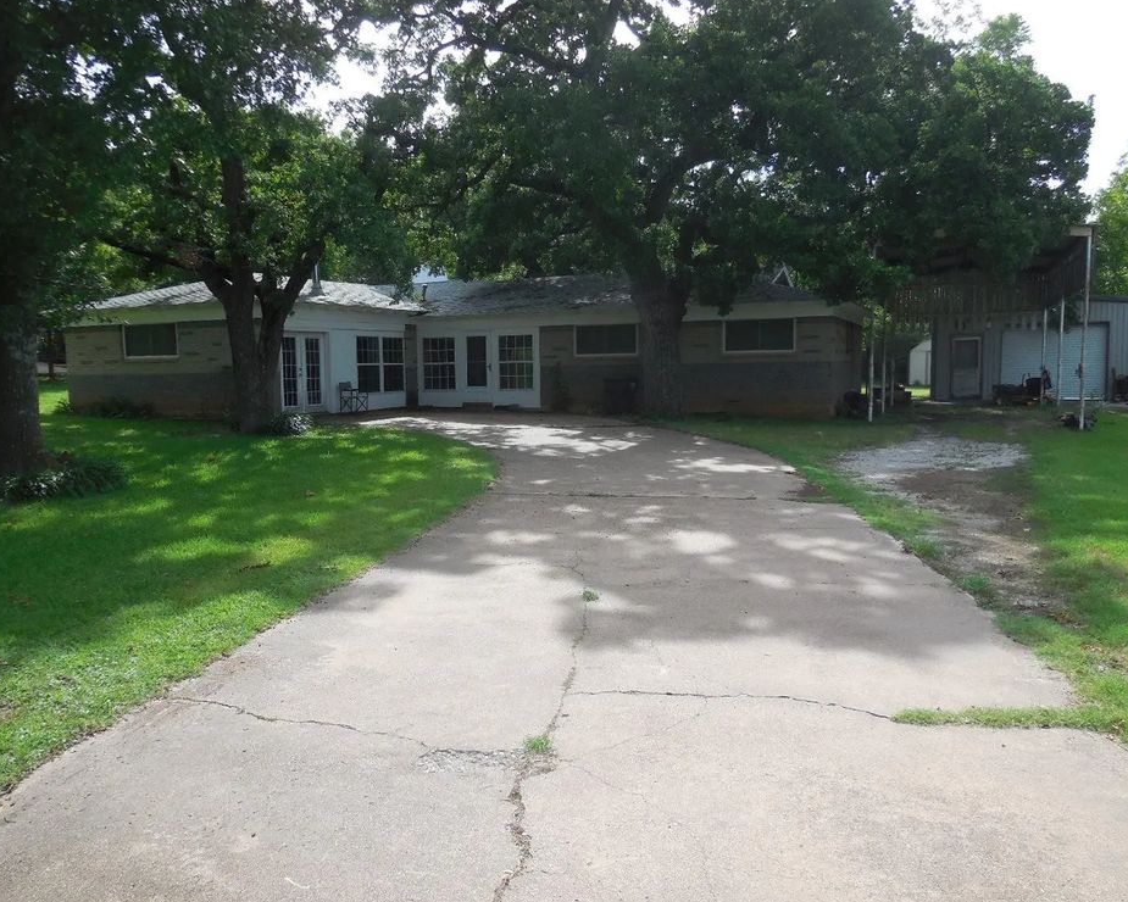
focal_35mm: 27
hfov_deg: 64.1
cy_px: 461
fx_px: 901
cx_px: 554
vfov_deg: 53.2
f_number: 3.1
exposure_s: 1/1000
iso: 125
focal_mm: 4.5
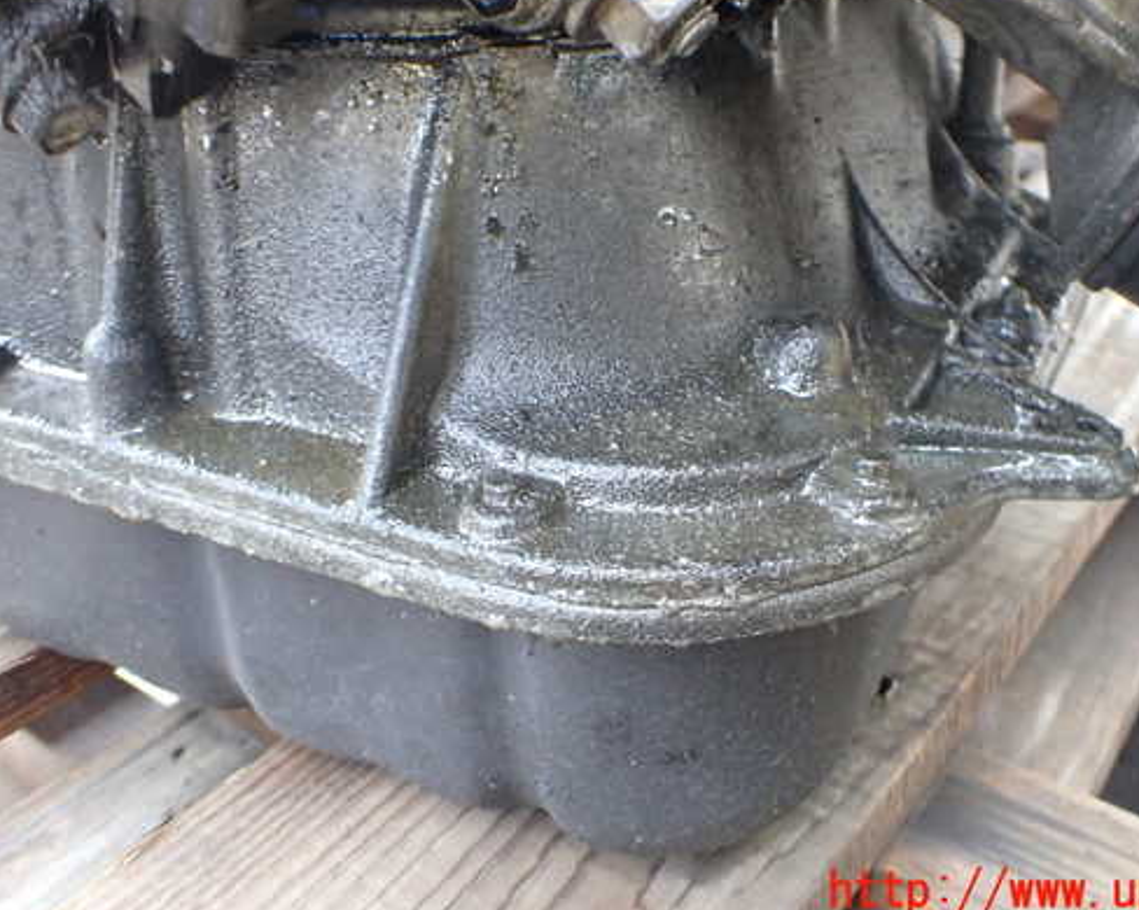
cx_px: 656
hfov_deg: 50.1
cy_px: 397
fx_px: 1213
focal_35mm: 36
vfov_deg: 41.1
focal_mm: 5.4
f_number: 2.3
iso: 500
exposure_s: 1/125
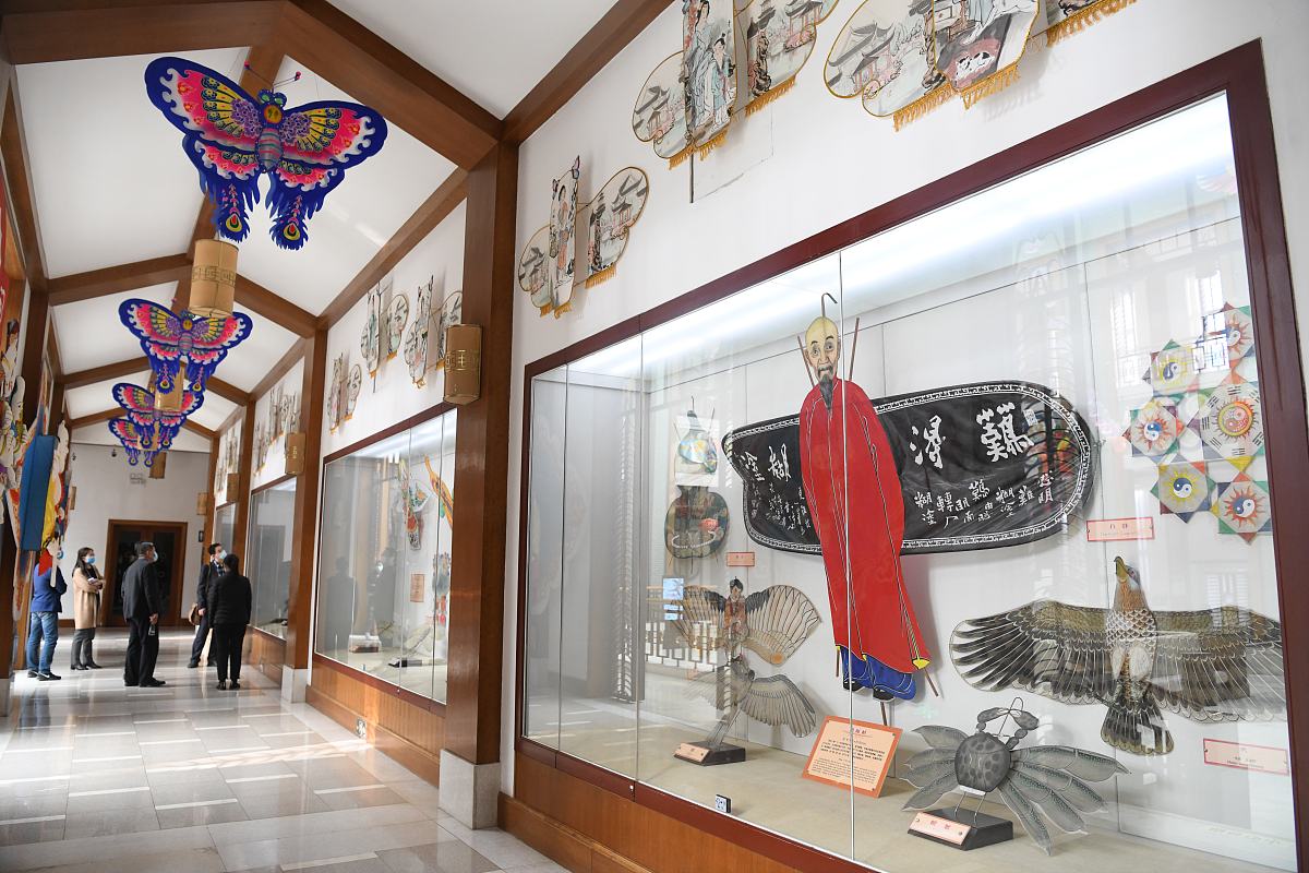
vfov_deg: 53.1
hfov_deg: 73.7
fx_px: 873
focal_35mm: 24
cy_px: 436
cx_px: 654
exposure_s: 1/80
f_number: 4.5
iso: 2000
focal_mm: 24
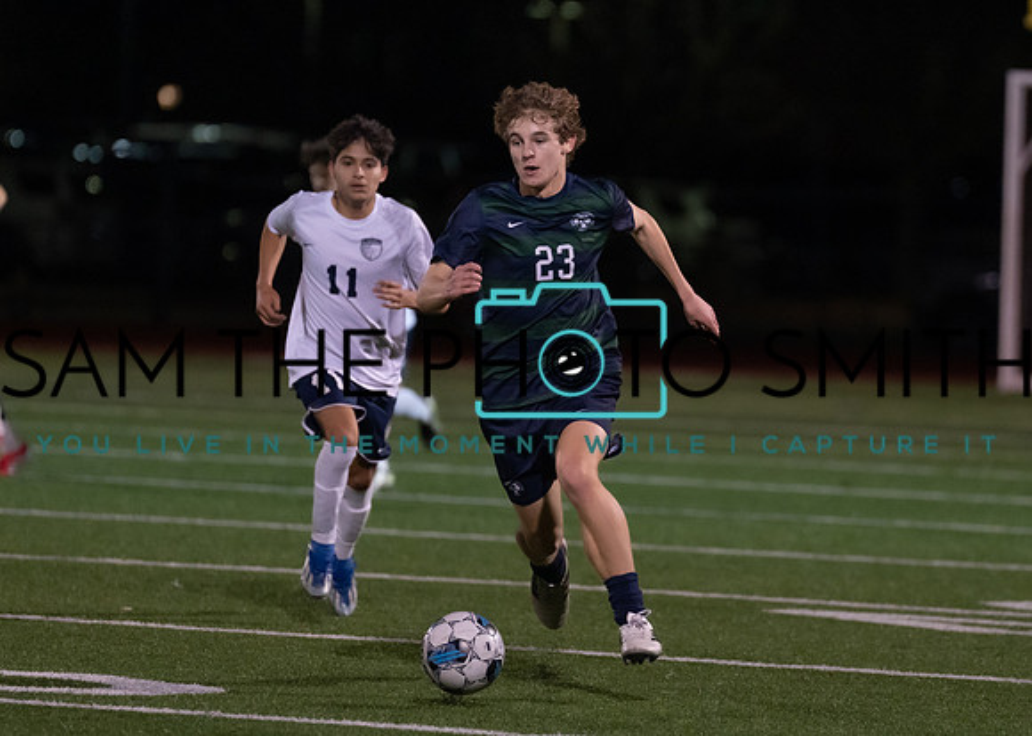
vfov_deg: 3.9
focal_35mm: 369
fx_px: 10802
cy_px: 331
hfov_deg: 5.5
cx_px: 660
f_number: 2.8
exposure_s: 1/1250
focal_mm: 200
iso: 2500
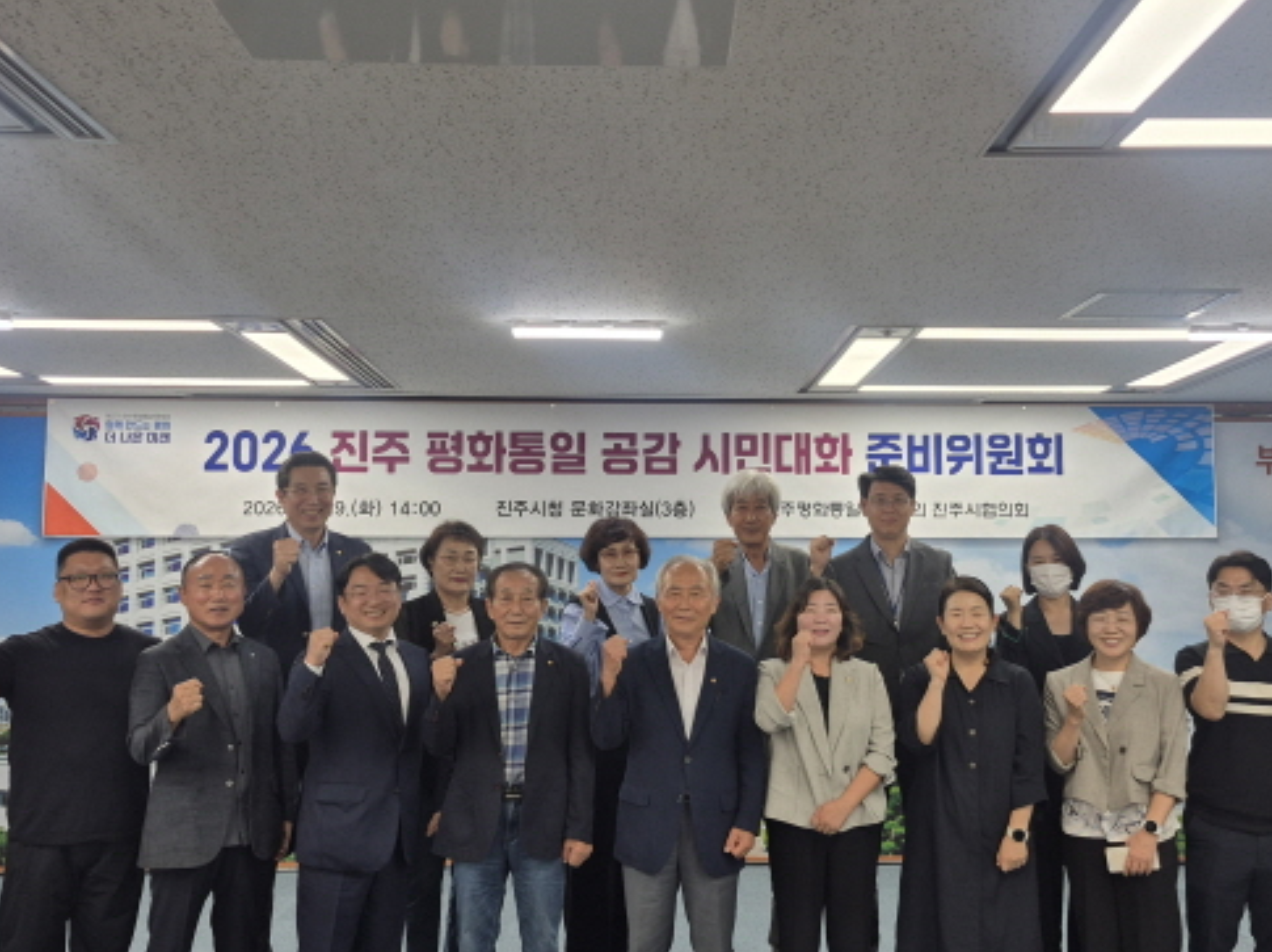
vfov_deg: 37.7
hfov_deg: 48.9
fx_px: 1395
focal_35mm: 38
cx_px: 702
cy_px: 506
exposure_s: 1/120
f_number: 1.8
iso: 50
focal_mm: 5.4
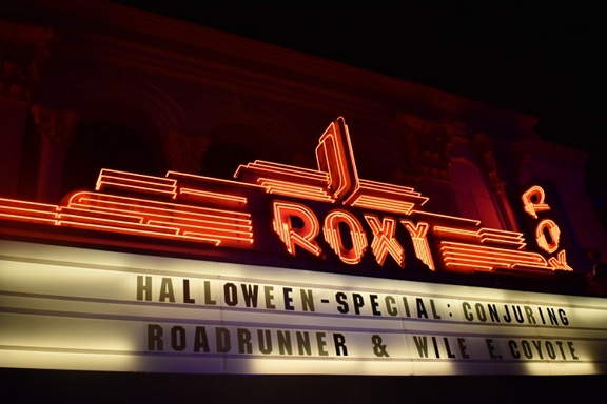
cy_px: 202
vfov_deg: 36.9
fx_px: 607
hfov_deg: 53.1
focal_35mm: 36
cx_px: 304
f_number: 4
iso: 1000
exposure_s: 1/250
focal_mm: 24
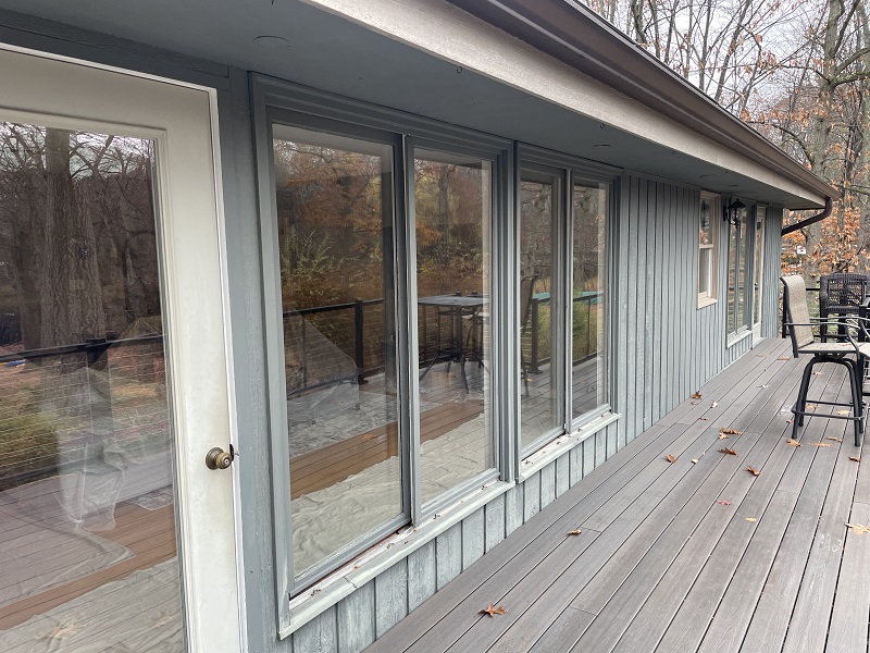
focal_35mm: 26
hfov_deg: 67.3
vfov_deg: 53.1
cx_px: 435
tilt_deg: -6.8
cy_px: 326
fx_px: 653
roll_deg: +1.3
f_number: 1.6
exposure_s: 1/121
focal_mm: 4.2
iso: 64
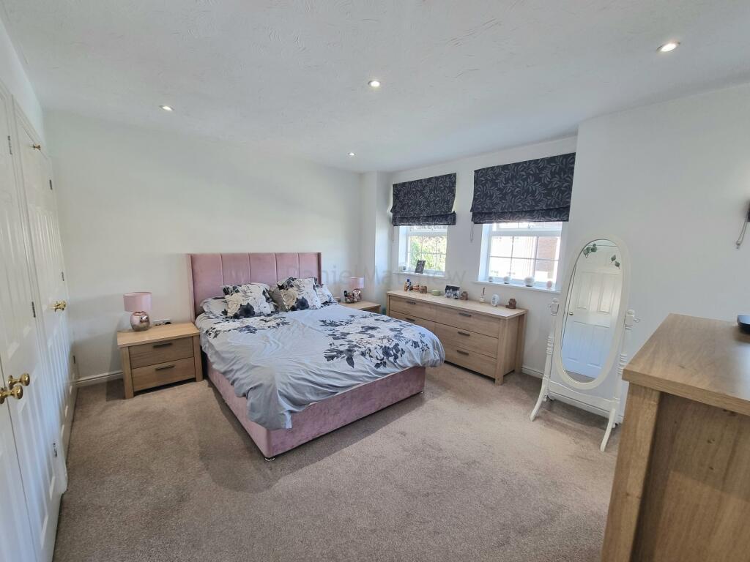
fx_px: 282
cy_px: 281
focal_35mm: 13
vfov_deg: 89.9
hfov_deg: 106.2
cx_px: 375
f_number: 2.2
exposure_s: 1/50
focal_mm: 2.2
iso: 80
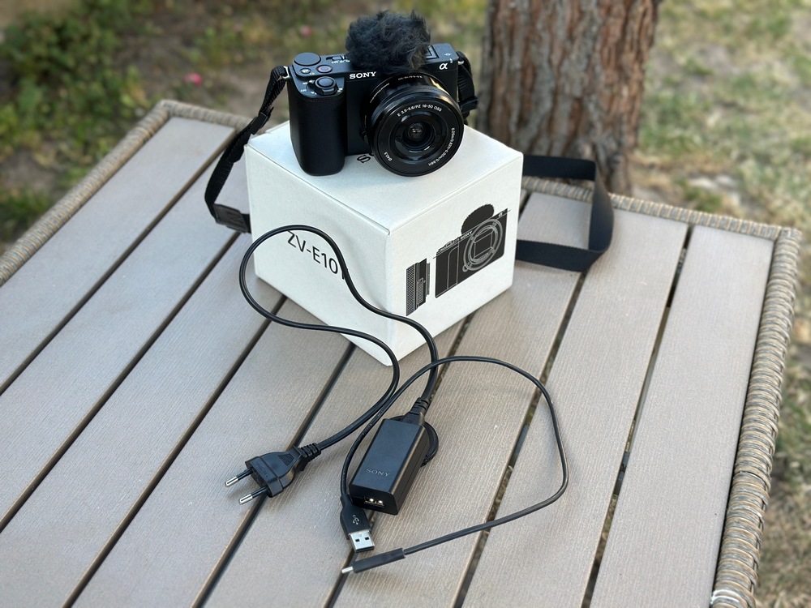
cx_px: 406
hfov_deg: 39.7
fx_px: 1125
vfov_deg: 30.3
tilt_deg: -36.1
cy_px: 304
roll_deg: -1.2
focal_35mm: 48
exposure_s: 1/226
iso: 80
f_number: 1.78
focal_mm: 6.86
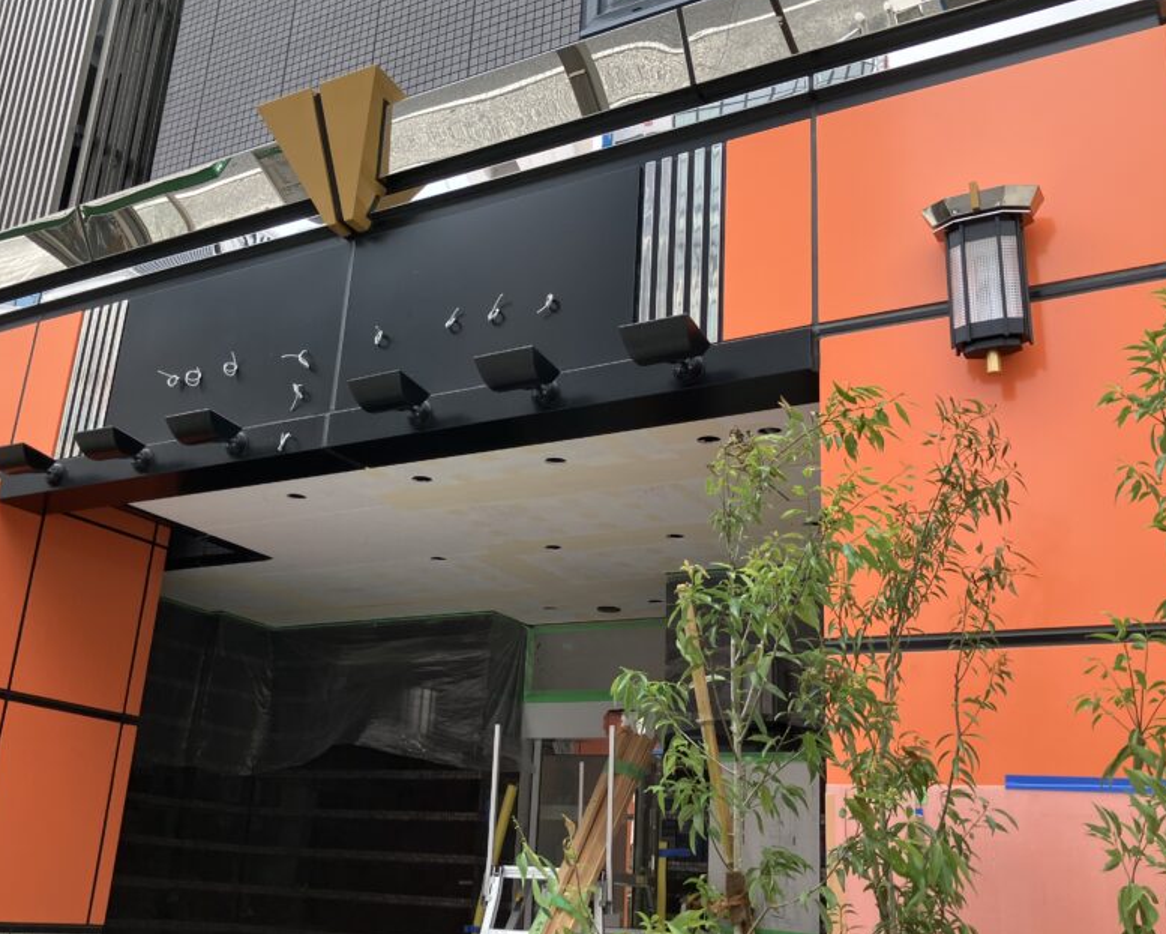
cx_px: 515
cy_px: 461
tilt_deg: +19.6
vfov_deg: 41.2
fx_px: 1243
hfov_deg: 50.2
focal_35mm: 36
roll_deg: -3.5
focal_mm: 3.99
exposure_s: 1/534
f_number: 1.8
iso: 32
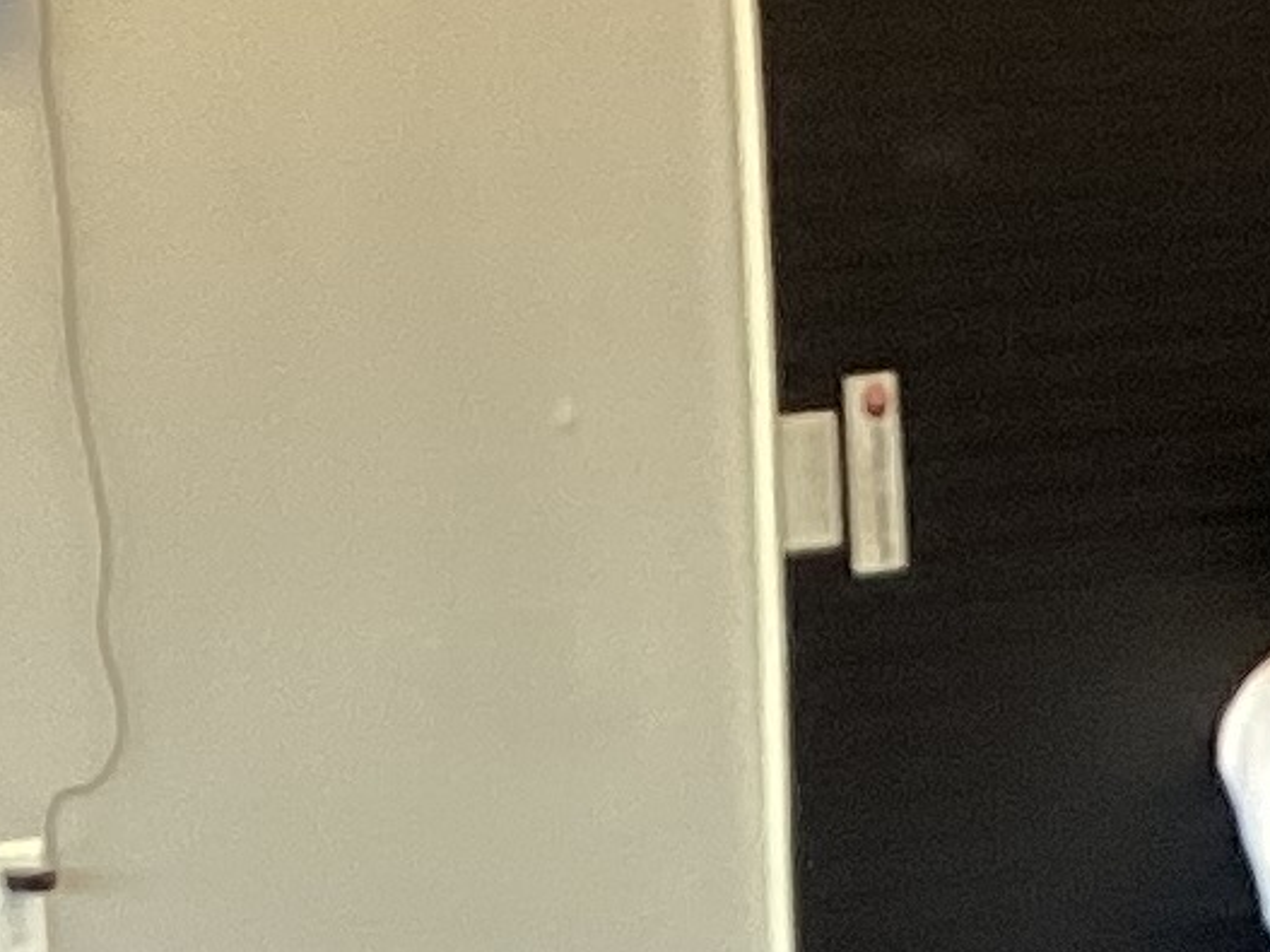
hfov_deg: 10.2
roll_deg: +0.7
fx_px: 7043
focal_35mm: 192
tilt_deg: -19.0
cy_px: 2114
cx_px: 1265
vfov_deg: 7.3
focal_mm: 3.3
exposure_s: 1/60
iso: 64
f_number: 2.4
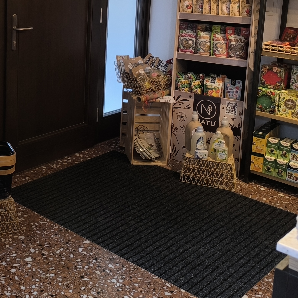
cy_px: 36
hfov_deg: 30.6
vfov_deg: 30.9
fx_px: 516
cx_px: 22
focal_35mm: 53
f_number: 1.65
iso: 500
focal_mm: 6.14
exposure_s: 1/100
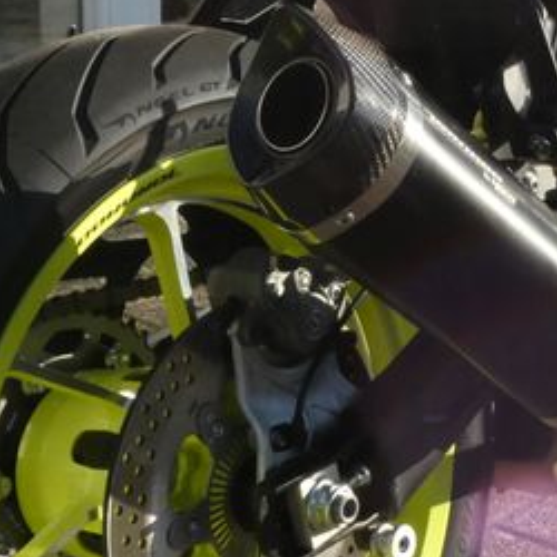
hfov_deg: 19.9
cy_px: 131
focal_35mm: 86
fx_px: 1566
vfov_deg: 20.0
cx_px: 459
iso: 800
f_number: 8
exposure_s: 1/800
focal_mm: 6.8
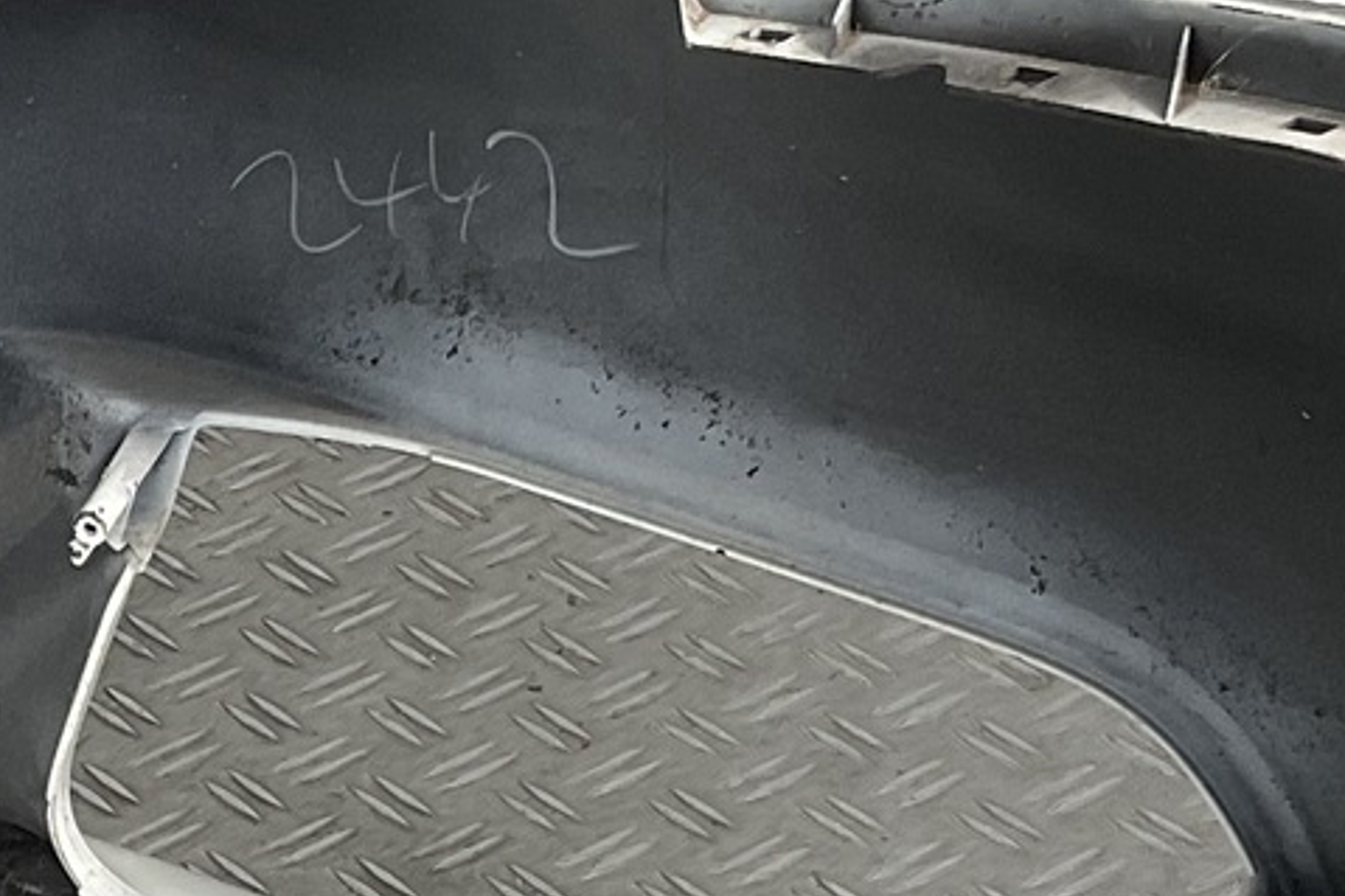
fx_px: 4743
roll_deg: +2.9
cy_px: 812
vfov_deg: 10.7
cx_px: 8
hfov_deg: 15.8
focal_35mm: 127
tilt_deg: -34.8
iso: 16
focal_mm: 3
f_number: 1.8
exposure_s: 1/346
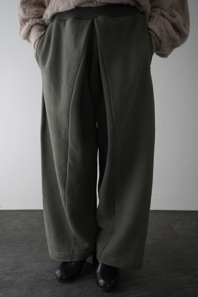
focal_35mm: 34
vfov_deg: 55.8
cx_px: 99
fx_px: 281
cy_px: 148
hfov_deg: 38.8
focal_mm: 34
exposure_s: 1/200
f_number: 5.6
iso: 5000
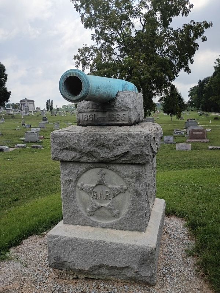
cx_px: 110
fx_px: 246
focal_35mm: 29
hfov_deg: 48.2
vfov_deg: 61.7
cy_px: 146
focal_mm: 4.27
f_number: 1.8
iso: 105
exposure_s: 1/1225
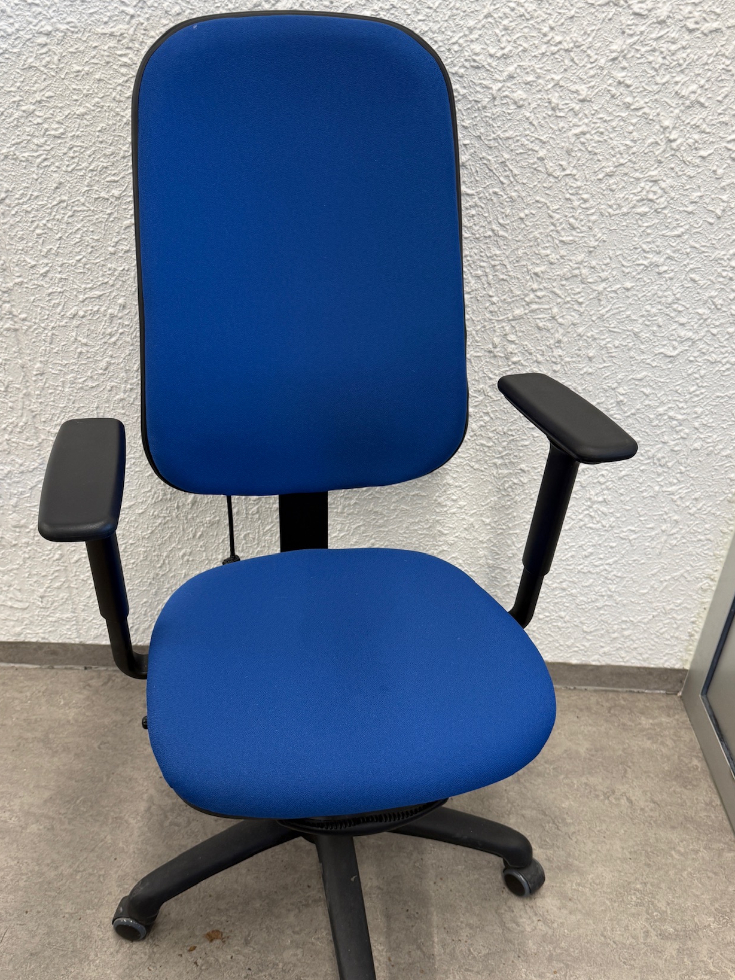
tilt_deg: -33.4
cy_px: 565
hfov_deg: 46.8
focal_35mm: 30
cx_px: 348
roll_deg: -0.6
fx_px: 849
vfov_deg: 59.7
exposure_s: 1/100
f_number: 1.78
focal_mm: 6.76
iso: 100
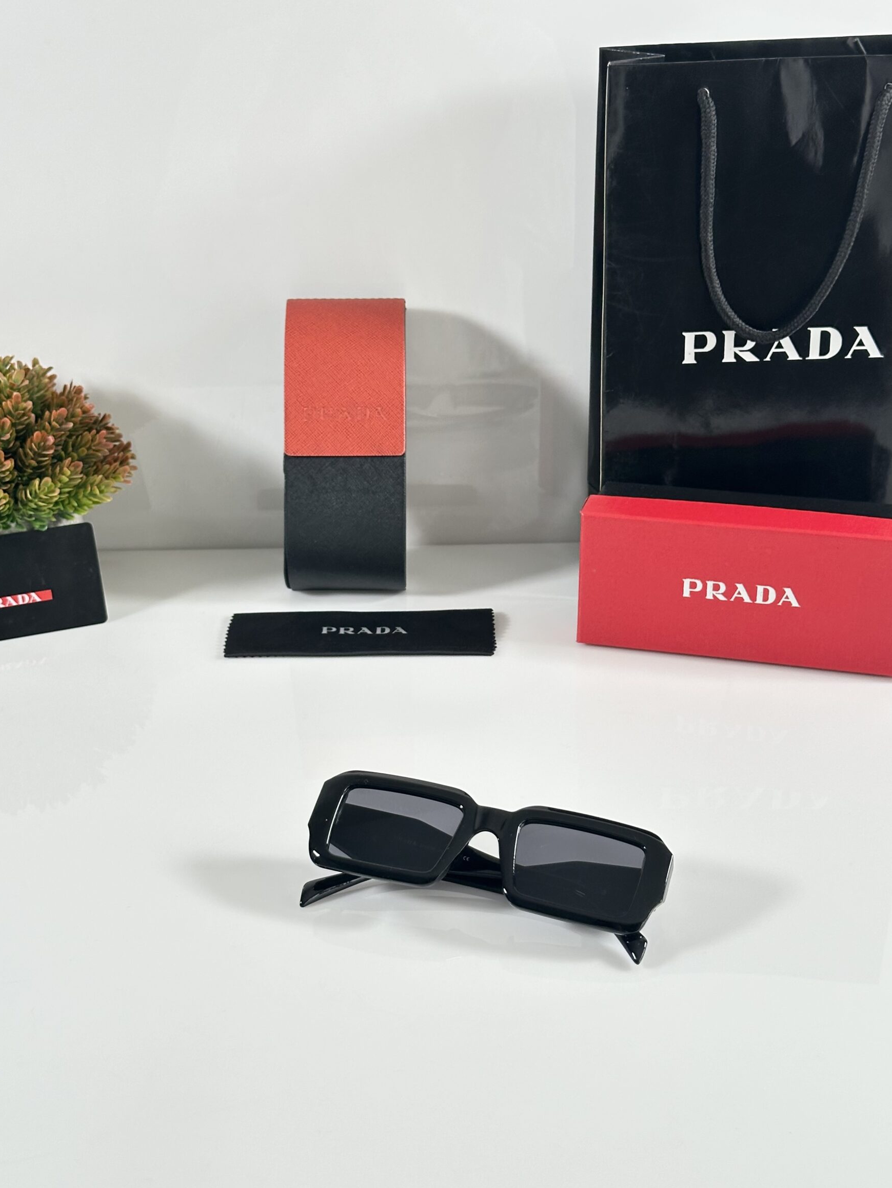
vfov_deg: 36.2
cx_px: 438
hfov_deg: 27.5
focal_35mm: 53
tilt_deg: -26.1
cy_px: 631
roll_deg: +1.1
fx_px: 1821
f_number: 1.78
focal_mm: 6.86
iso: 125
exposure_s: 1/100
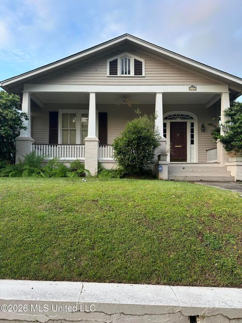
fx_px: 224
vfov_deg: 71.6
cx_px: 121
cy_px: 162
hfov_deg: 56.8
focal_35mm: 24
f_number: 1.78
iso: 64
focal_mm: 6.86
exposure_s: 1/175
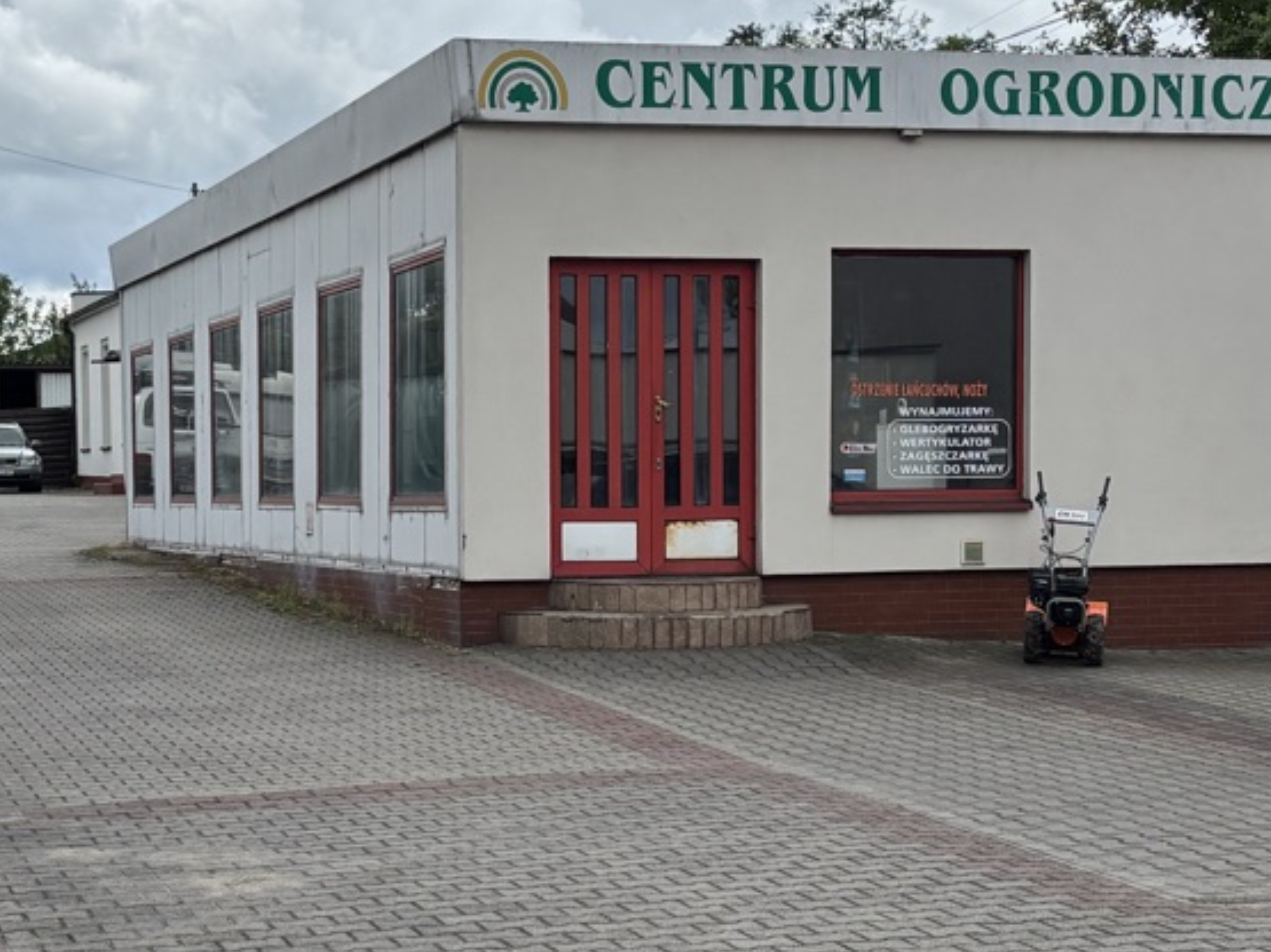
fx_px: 2753
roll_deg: +0.7
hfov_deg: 25.9
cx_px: 511
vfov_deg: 19.6
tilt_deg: -1.5
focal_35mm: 75
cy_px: 538
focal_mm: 5.96
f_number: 1.6
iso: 50
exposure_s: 1/3413
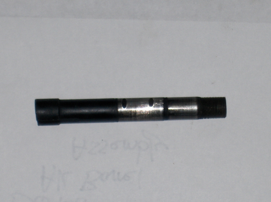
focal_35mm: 105
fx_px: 821
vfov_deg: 14.1
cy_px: 101
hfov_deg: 18.7
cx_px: 136
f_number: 5
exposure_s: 1/125
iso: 100
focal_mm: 22.5
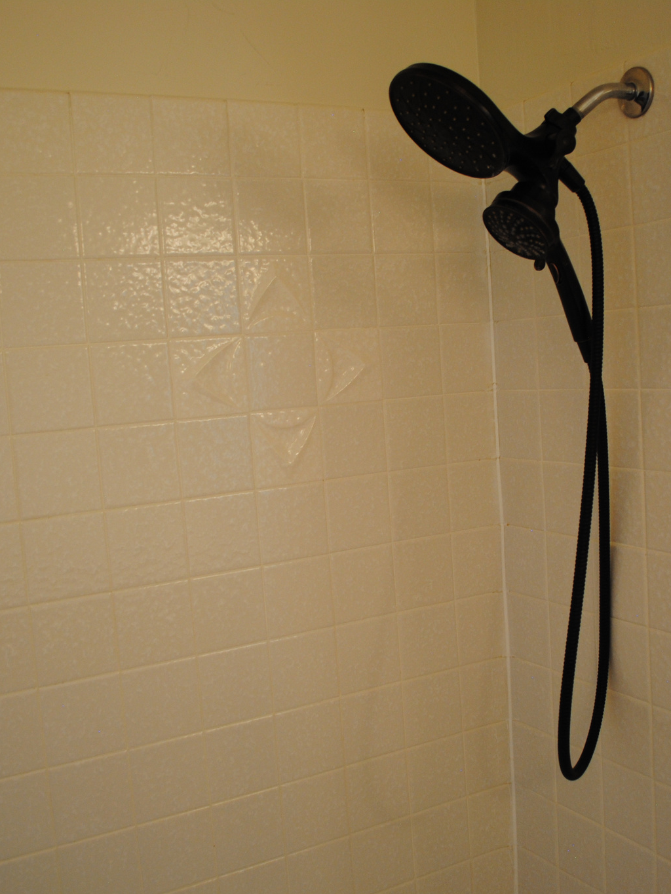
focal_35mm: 39
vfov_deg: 47.9
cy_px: 448
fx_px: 1008
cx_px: 381
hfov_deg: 36.8
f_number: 3.5
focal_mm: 18
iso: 220
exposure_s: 1/30
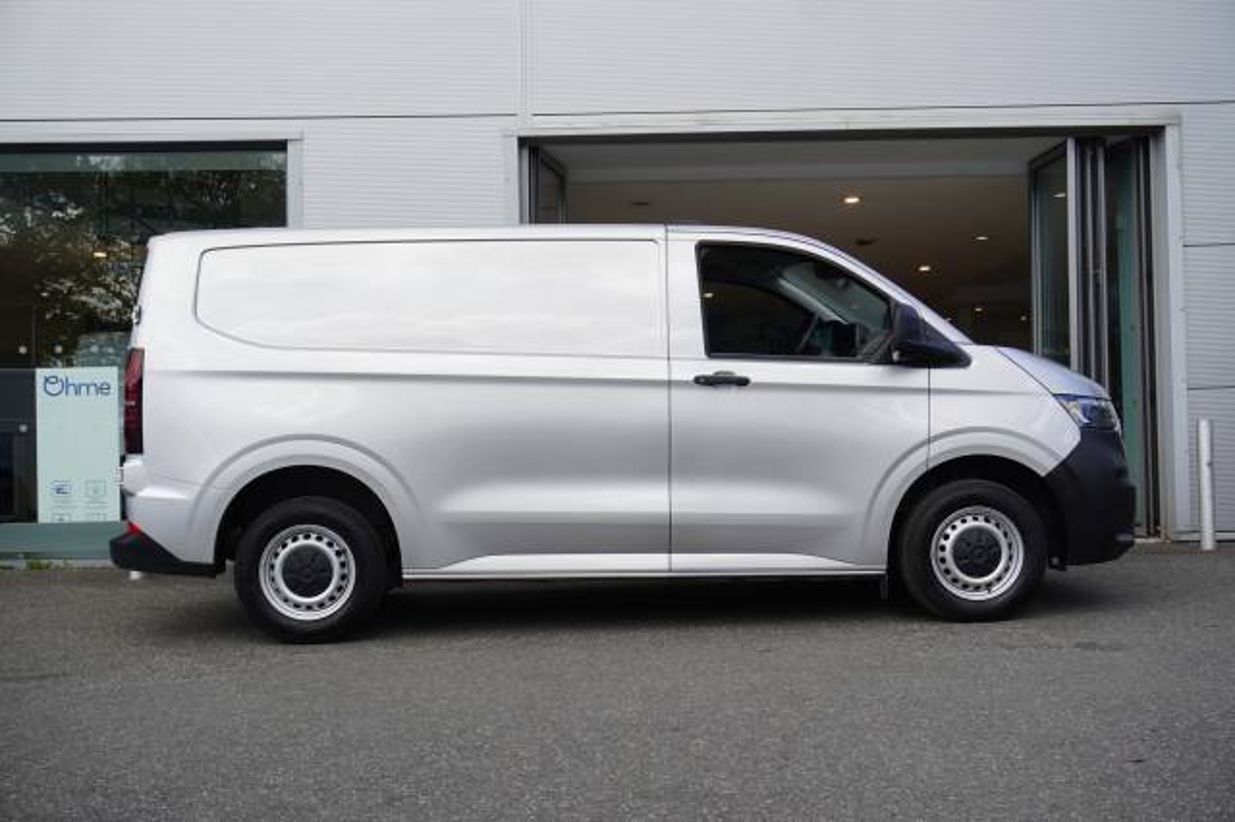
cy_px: 411
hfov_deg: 49.6
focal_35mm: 39
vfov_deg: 34.2
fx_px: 1337
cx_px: 618
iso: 100
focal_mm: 26
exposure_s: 1/80
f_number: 6.3
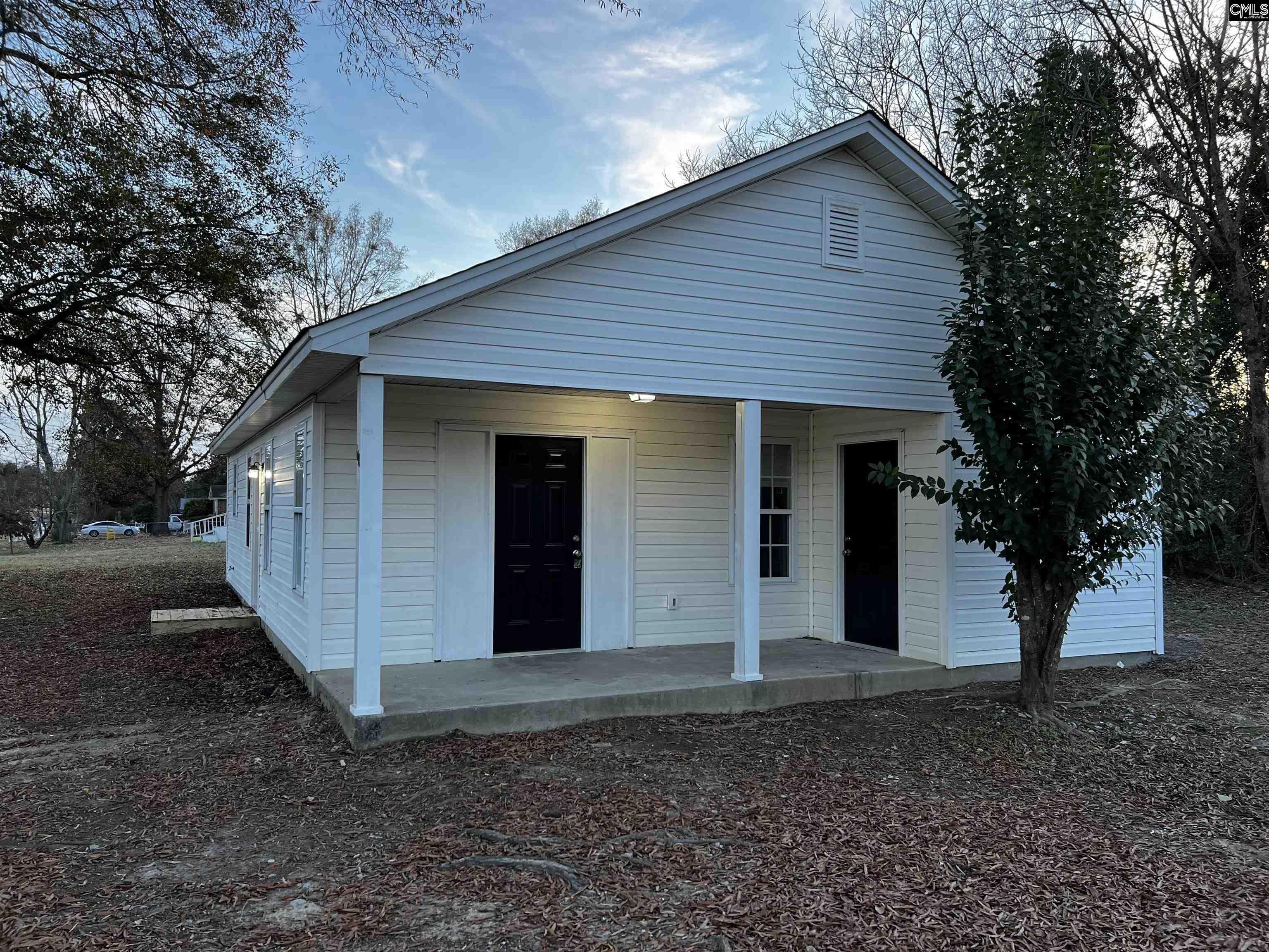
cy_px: 476
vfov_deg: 53.1
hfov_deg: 67.3
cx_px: 634
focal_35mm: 26
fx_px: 953
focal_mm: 5.7
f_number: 1.5
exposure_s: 1/120
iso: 100
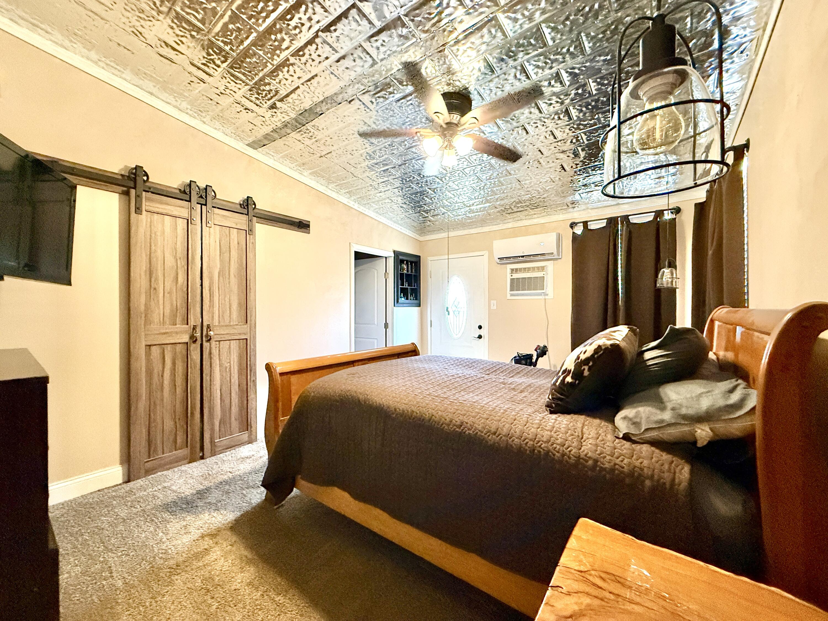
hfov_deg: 102.1
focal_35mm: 14
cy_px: 310
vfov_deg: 85.7
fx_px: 335
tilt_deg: -0.3
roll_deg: -0.4
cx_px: 414
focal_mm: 2.22
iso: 500
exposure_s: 1/60
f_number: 2.2
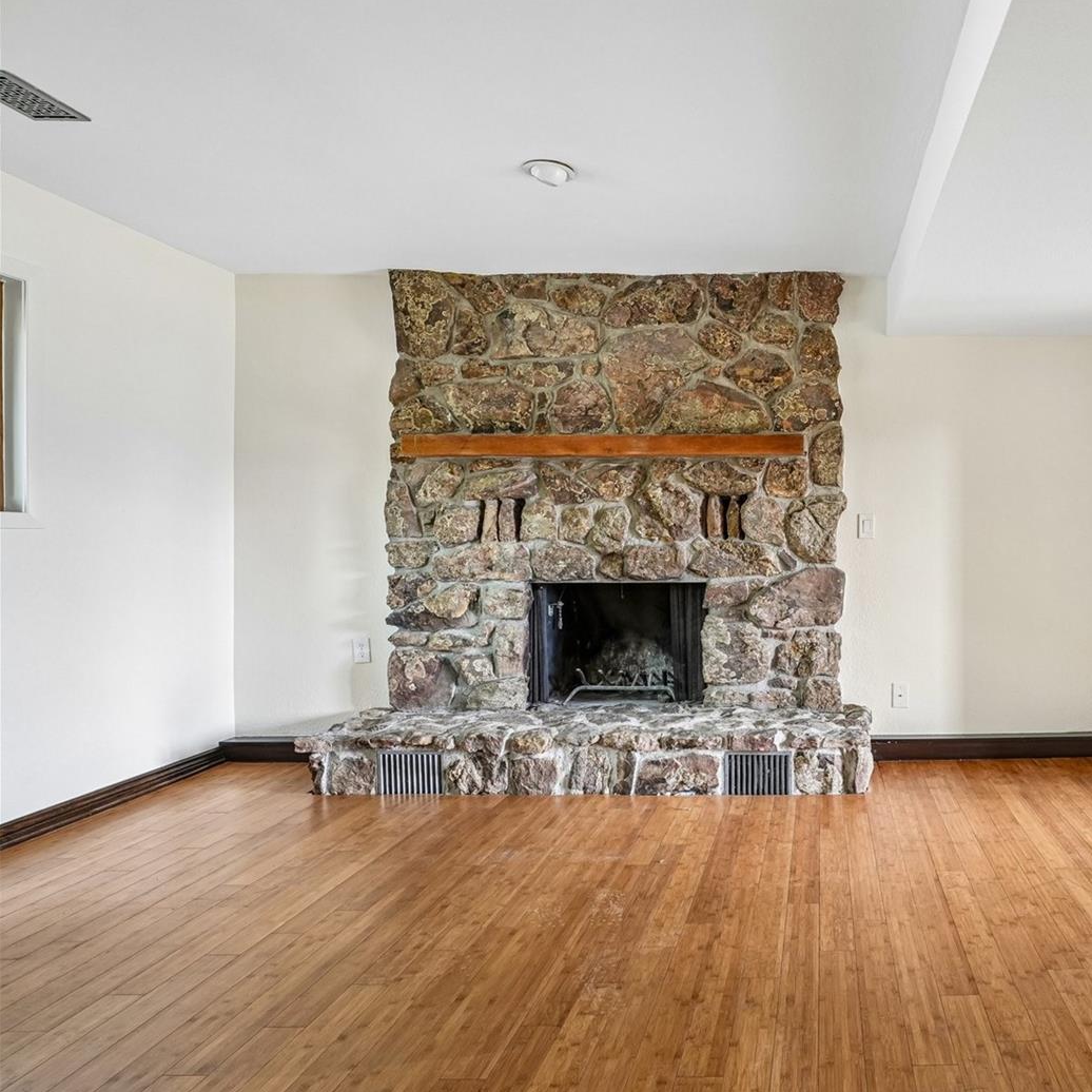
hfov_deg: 65.4
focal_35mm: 22
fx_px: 773
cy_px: 543
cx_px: 842
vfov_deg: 70.5
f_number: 8
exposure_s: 1/3.33
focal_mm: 11
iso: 500
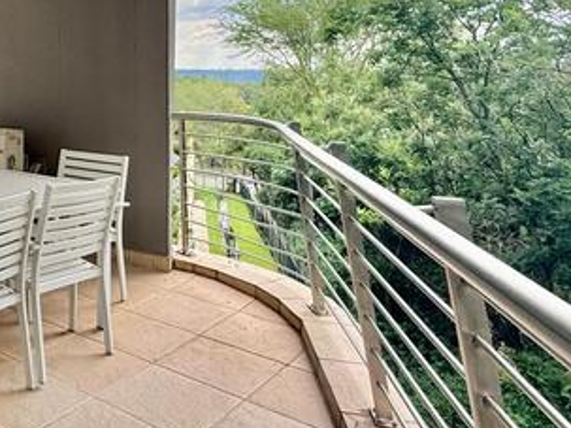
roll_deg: -0.2
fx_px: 610
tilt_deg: -0.4
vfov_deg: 37.2
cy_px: 81
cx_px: -2
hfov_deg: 43.0
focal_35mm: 37
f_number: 2.2
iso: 64
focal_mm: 2.22
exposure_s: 1/379
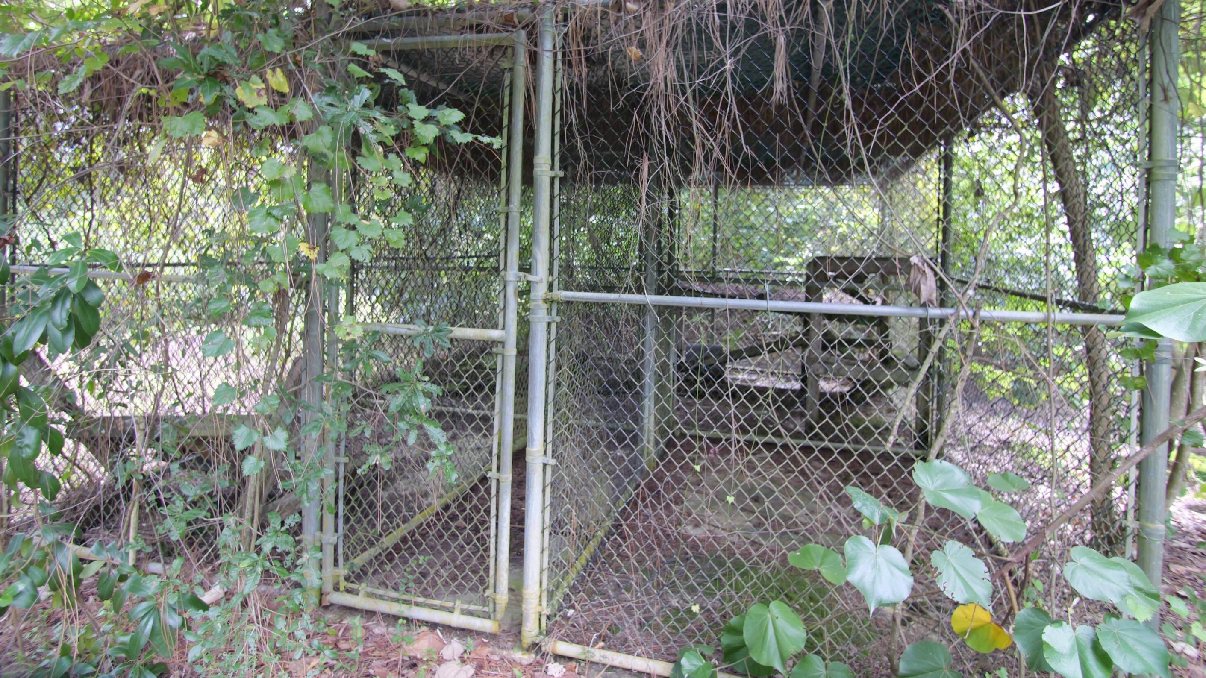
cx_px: 612
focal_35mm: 20
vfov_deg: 55.3
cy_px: 260
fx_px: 640
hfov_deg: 86.6
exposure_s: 1/60
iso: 160
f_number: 1.8
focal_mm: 9
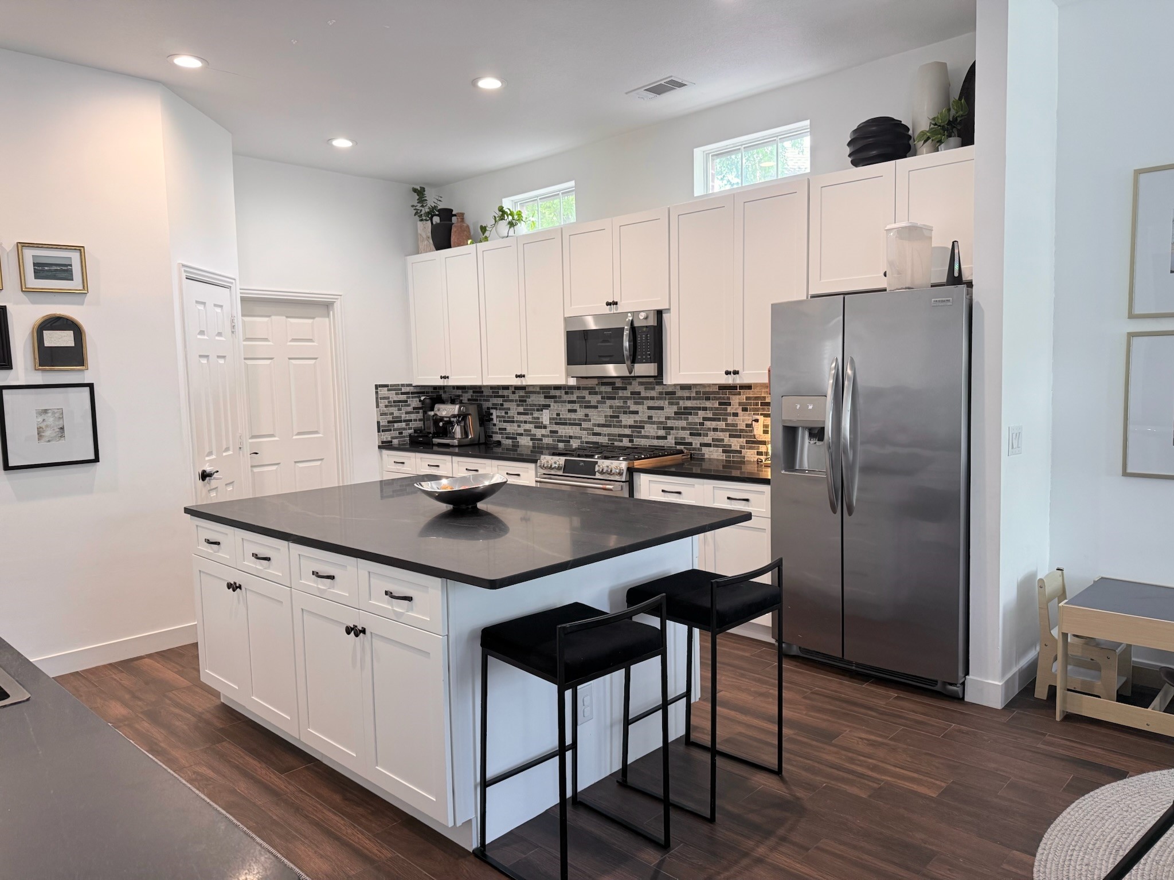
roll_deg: +1.7
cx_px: 587
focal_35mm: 24
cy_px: 440
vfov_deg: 56.8
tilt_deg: -5.0
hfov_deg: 71.6
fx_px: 814
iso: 160
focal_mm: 6.76
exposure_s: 1/120
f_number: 1.78
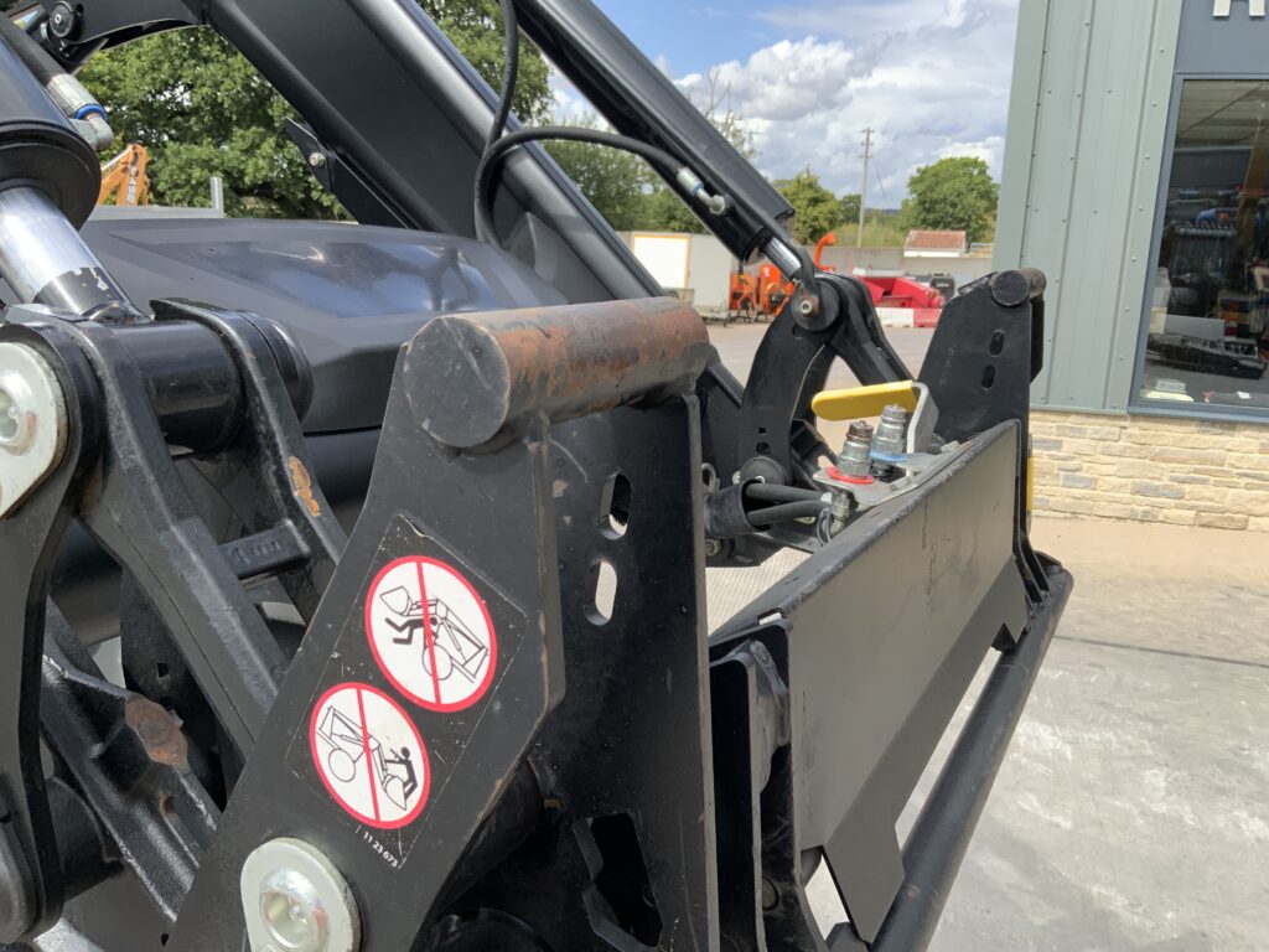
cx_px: 634
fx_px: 1063
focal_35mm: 29
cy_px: 476
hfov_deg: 61.7
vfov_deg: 48.2
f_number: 1.8
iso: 16
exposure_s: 1/997
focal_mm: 3
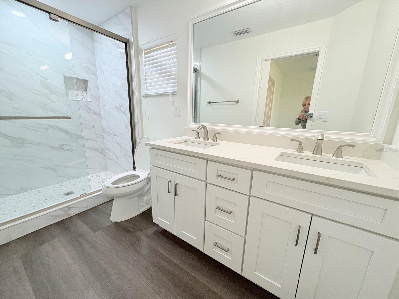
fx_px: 161
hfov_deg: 102.1
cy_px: 150
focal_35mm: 14
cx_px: 200
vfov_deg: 85.7
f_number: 2.2
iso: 200
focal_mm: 2.22
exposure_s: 1/120
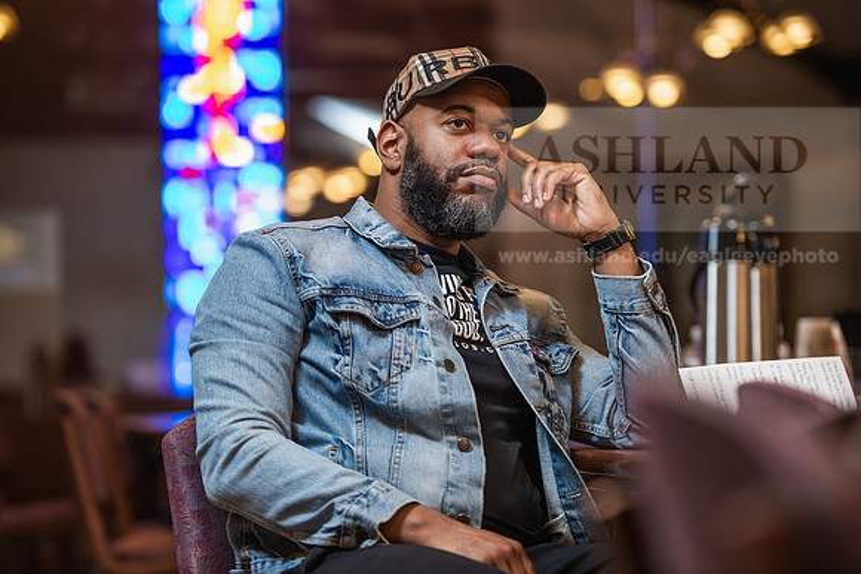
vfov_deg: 10.6
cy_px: 287
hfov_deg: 15.8
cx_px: 430
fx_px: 3110
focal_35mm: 130
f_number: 2.8
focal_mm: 130
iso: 800
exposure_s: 1/160
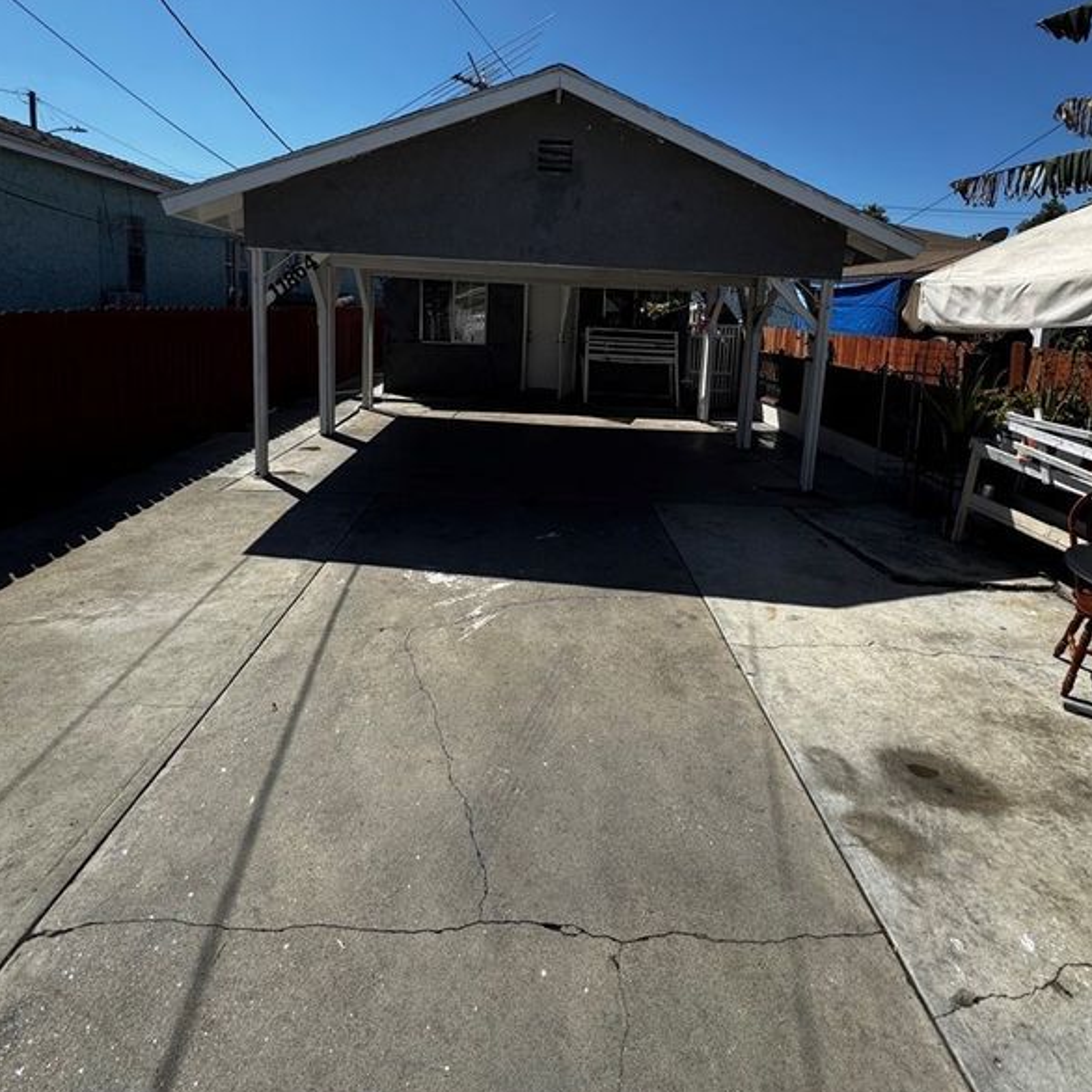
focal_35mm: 18
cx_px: 559
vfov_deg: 78.9
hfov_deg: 80.7
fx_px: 642
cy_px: 392
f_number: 2.2
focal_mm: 2.22
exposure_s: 1/1672
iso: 50
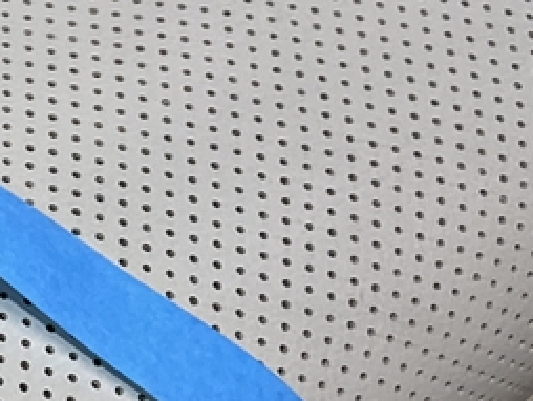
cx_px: -732
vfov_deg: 11.3
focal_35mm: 131
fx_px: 2019
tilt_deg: -59.7
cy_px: 57
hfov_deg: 12.1
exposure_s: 1/108
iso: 125
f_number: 1.6
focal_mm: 5.1
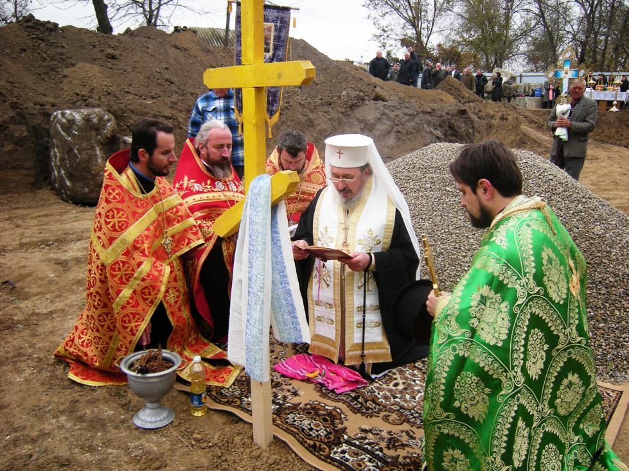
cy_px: 236
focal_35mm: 28
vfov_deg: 49.7
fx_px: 509
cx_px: 314
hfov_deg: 63.5
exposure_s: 1/213
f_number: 2.8
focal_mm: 4.7
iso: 64
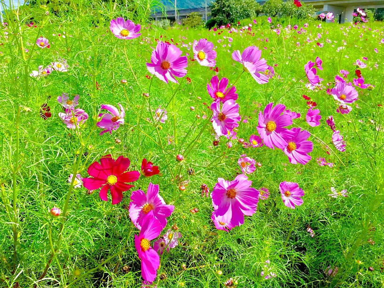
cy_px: 144
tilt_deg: -18.4
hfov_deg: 61.7
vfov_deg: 48.2
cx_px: 192
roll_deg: +0.8
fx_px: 322
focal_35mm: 29
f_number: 2.2
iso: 32
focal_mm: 4.15
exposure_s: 1/1721
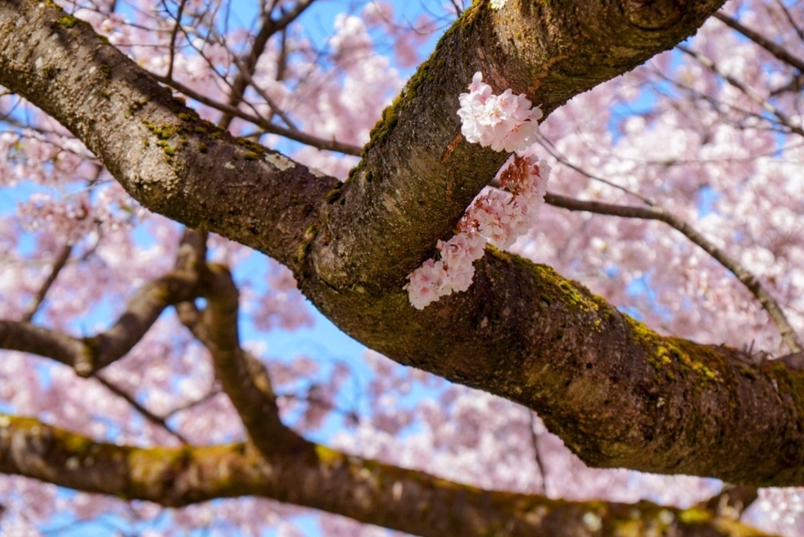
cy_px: 235
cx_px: 445
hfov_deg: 18.6
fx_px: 2458
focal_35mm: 110
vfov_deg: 12.5
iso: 320
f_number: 3.5
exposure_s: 1/2000
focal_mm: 60
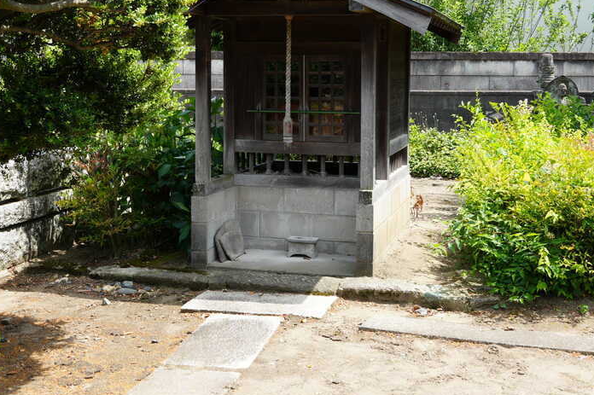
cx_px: 291
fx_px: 874
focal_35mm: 53
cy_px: 124
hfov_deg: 37.5
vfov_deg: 25.3
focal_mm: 24
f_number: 7.1
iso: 100
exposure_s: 1/100
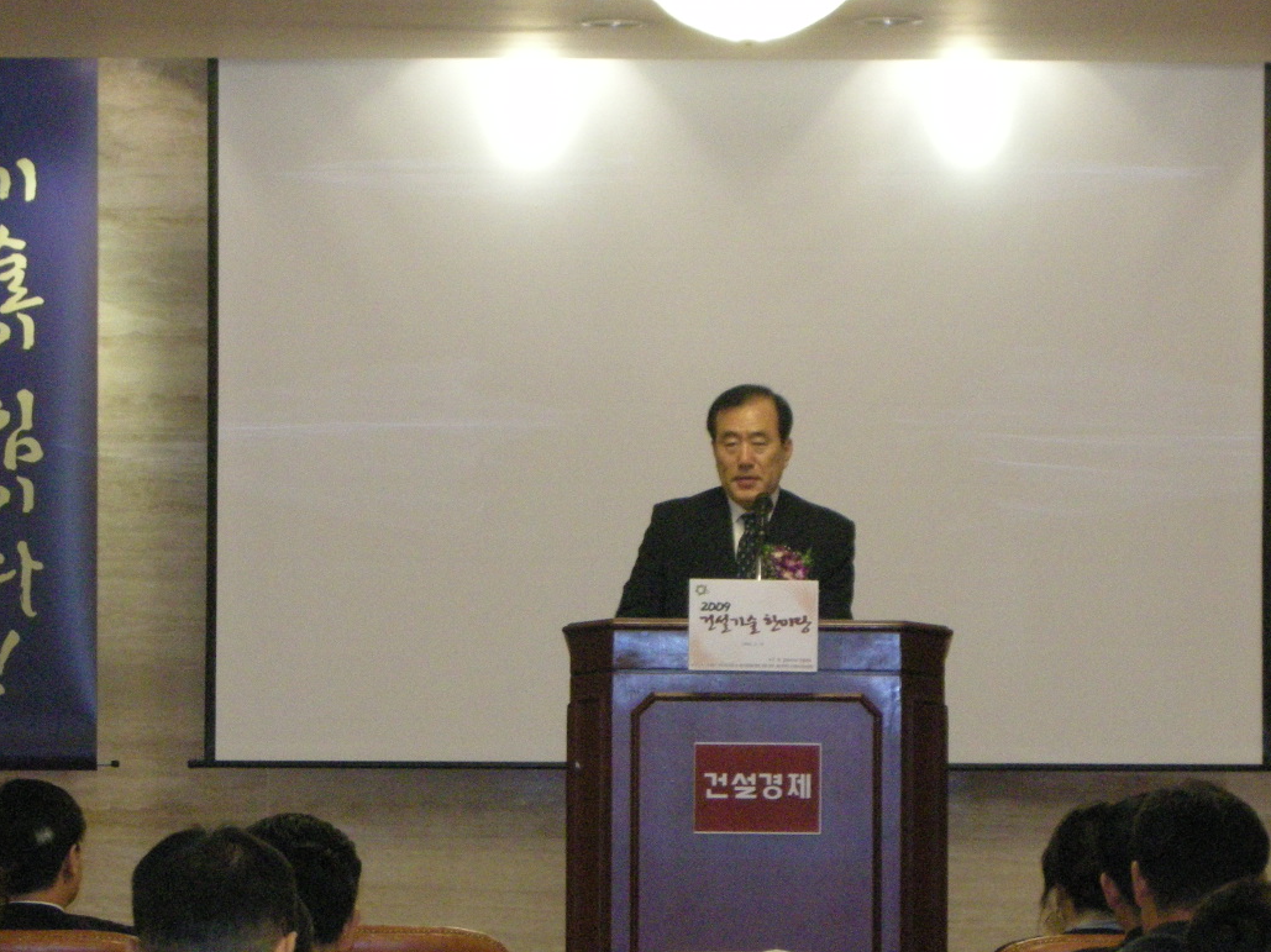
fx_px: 7194
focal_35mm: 196
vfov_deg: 7.6
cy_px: 627
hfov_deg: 10.1
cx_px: 687
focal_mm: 26.3
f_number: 5.3
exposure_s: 1/30
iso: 697
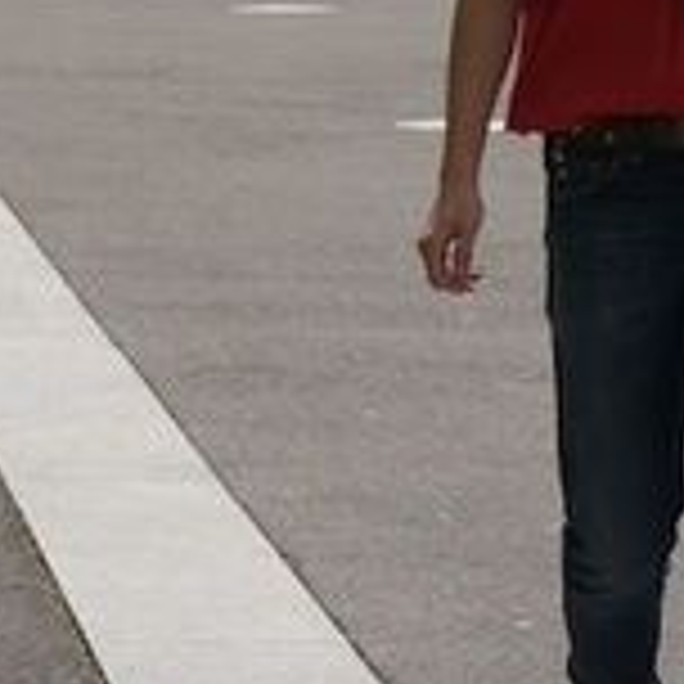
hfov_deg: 5.9
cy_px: 166
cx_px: -198
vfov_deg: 6.0
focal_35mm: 294
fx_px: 6573
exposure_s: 1/400
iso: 160
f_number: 10
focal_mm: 42
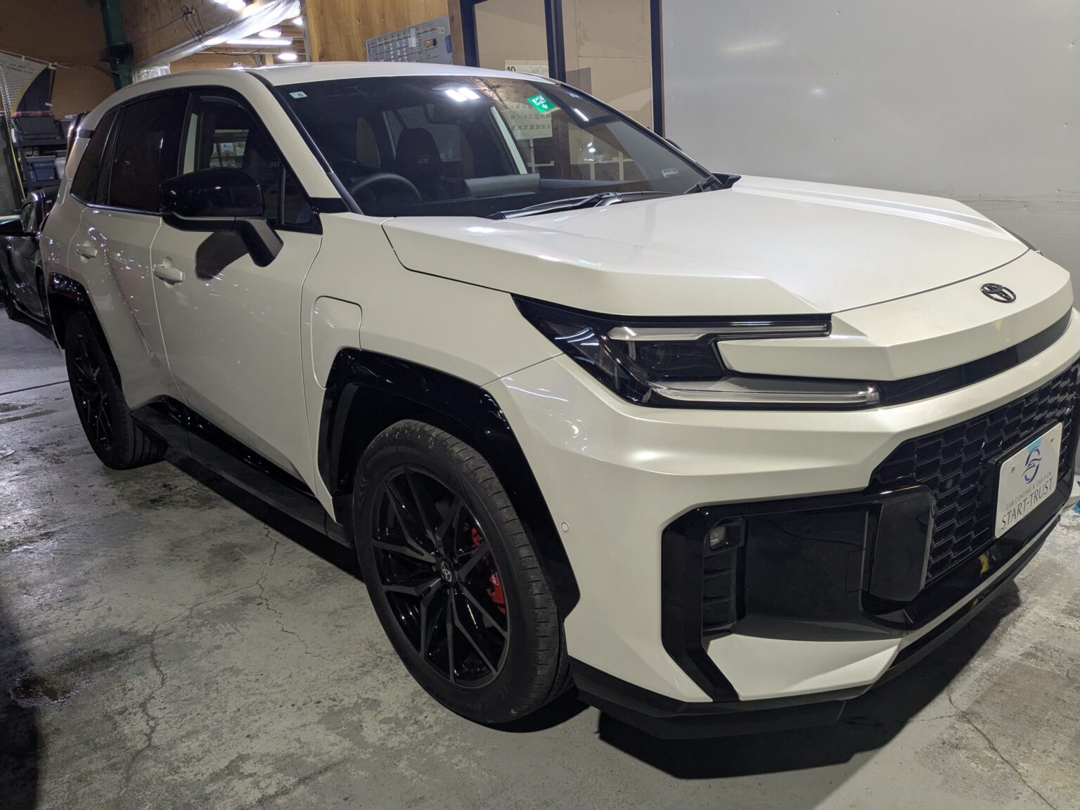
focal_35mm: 27
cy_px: 405
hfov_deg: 65.3
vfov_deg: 51.4
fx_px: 842
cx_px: 540
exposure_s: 1/121
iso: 170
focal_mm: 4.38
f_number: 1.73
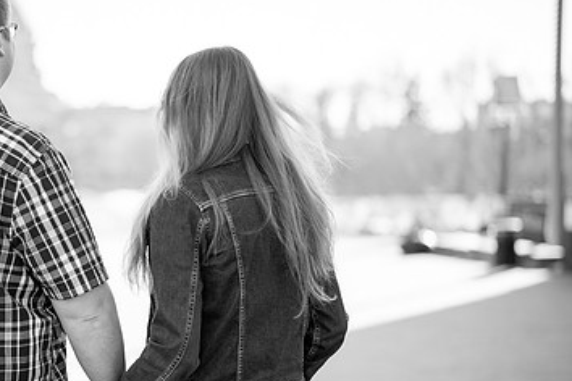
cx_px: 116
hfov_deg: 24.4
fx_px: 1303
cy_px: 238
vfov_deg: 16.6
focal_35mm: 82
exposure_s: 1/3200
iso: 200
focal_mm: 50
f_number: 1.2
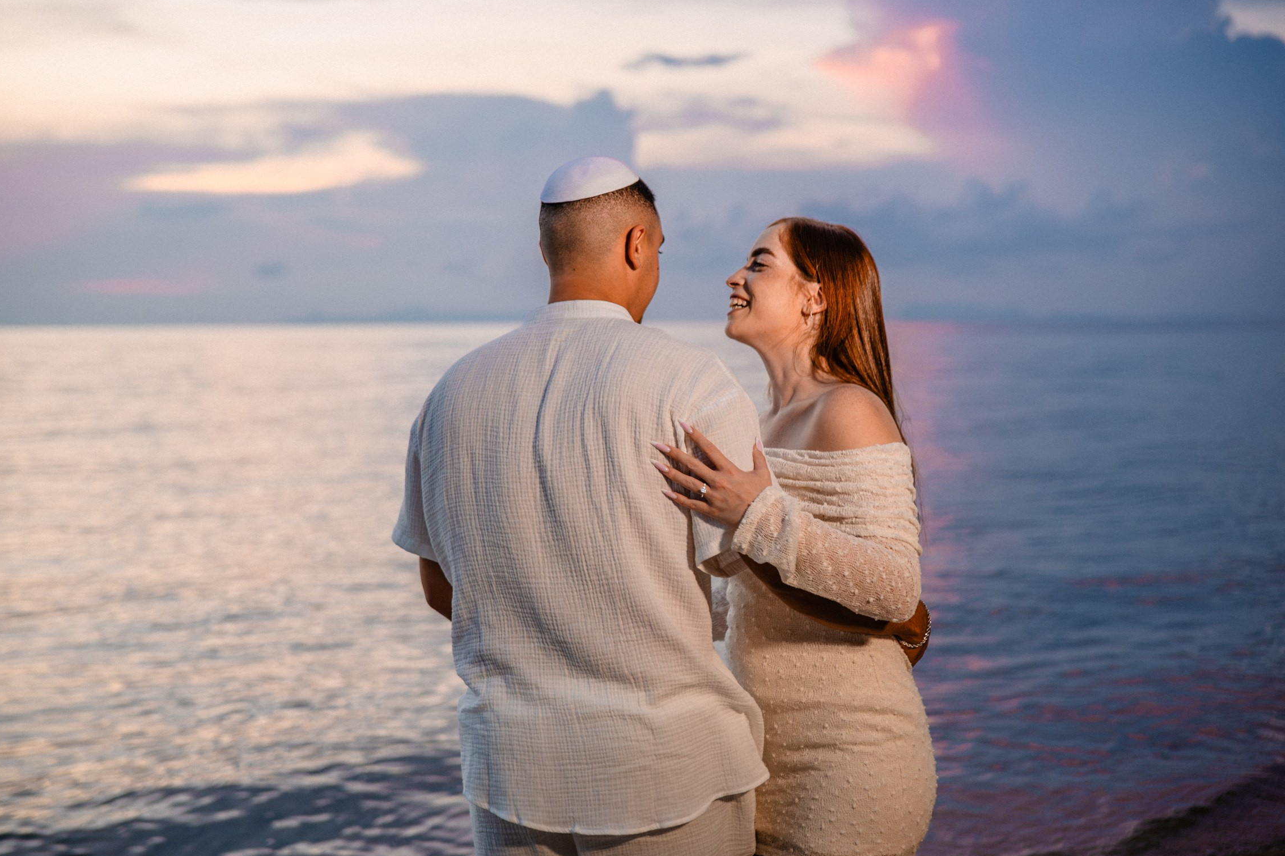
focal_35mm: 51
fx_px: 1820
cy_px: 426
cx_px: 640
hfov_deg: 38.9
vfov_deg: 26.5
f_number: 2.5
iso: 640
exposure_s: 1/250
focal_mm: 50
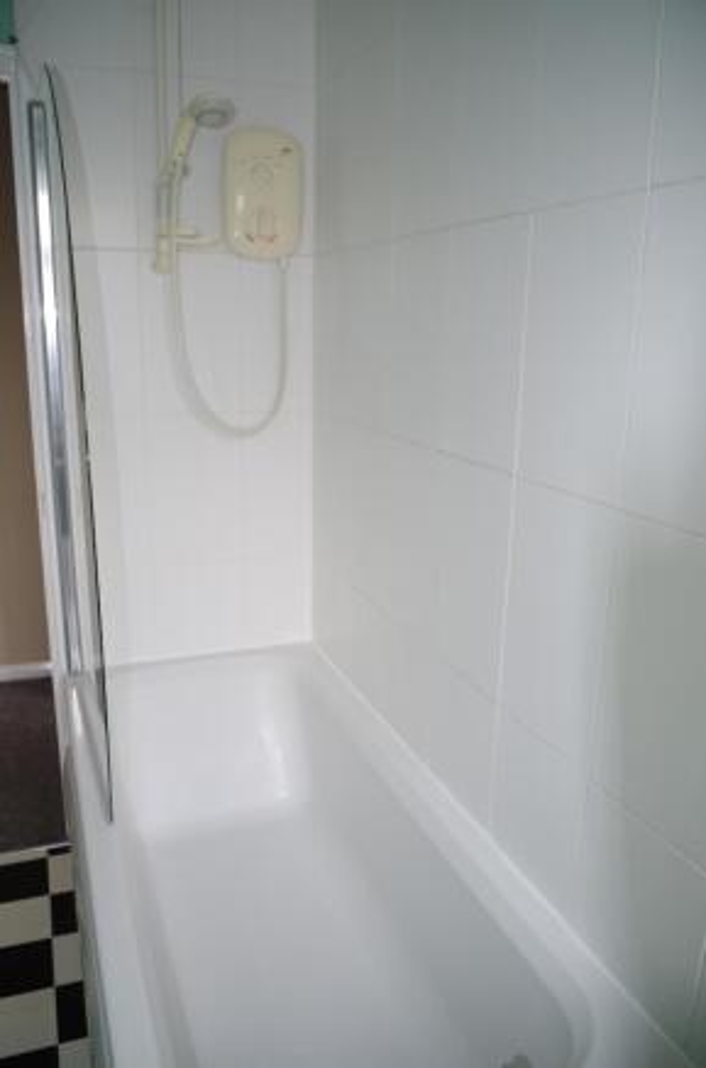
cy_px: 534
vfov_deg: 67.5
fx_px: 799
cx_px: 353
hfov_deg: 47.7
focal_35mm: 27
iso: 200
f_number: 3.5
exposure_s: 1/30
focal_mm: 18
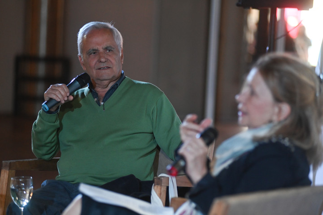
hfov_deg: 15.2
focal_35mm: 135
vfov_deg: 10.1
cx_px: 162
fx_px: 1210
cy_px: 108
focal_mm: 135
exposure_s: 1/500
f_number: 2.8
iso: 3200
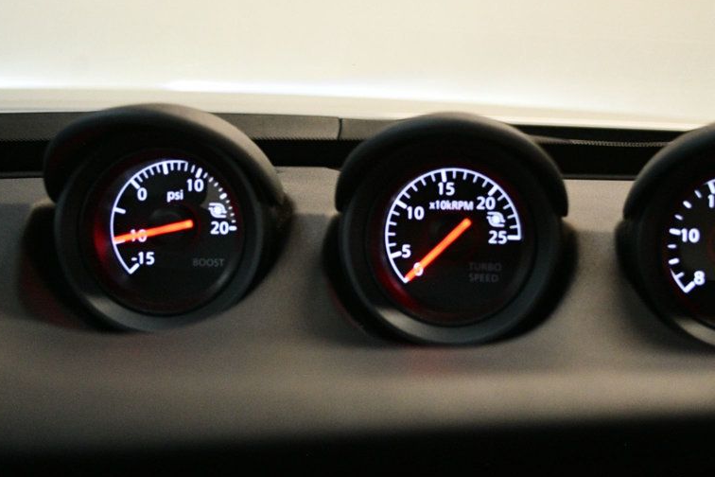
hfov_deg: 30.9
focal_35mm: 65
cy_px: 212
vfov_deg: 20.9
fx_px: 1291
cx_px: 412
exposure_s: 1/100
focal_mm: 32
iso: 3200
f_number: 4.8
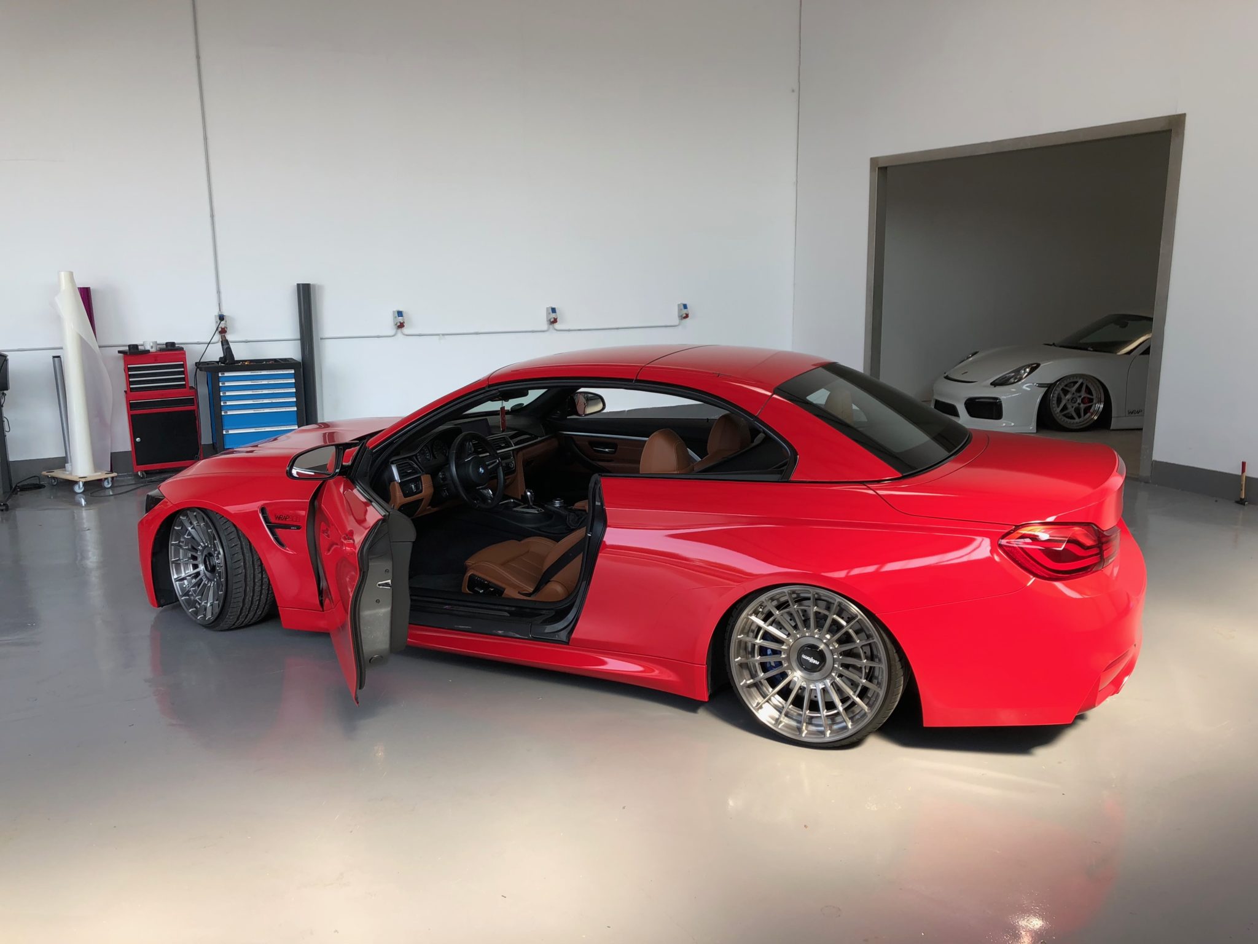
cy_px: 472
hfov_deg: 63.4
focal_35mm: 28
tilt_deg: -9.9
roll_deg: +0.9
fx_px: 1018
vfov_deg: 49.7
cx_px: 629
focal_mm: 4
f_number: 1.8
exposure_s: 1/175
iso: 20
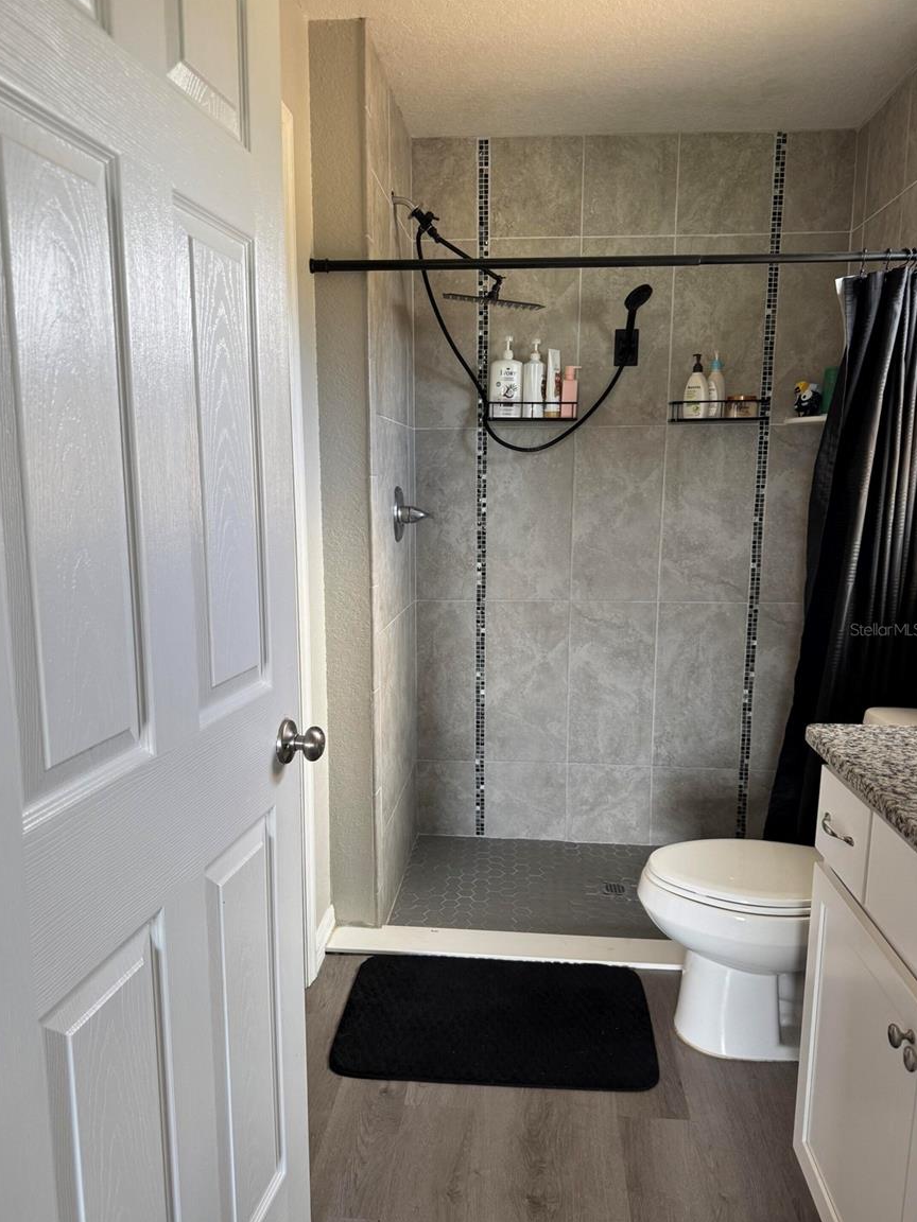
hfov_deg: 54.9
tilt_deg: -10.0
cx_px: 448
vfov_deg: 69.4
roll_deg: +0.9
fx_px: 883
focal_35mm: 25
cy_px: 629
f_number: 1.78
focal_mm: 6.76
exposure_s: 1/60
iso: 125
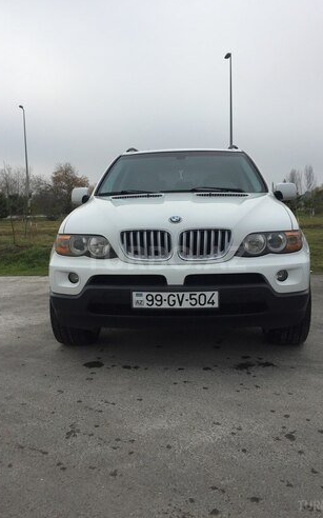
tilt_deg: -4.8
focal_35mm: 31
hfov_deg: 40.6
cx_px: 165
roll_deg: +2.7
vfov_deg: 61.3
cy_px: 258
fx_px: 437
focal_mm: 4.15
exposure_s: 1/920
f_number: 2.2
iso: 32
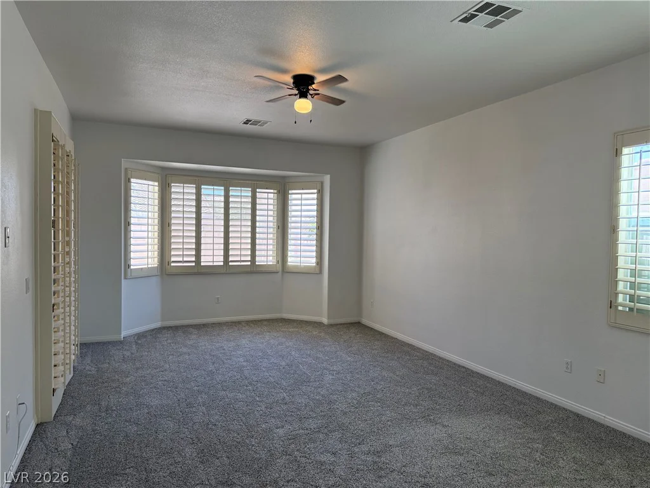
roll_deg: -0.9
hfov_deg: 71.6
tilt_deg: -0.7
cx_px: 325
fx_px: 451
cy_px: 244
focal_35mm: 24
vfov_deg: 56.8
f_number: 1.78
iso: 160
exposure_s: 1/239
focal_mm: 6.76
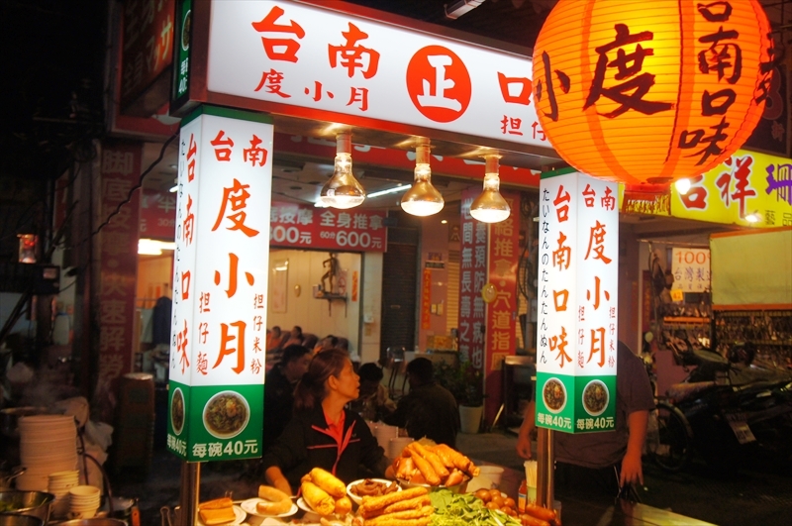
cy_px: 263
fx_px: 725
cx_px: 396
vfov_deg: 39.9
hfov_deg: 57.3
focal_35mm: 33
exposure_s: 1/160
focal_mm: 22
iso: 400
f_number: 4
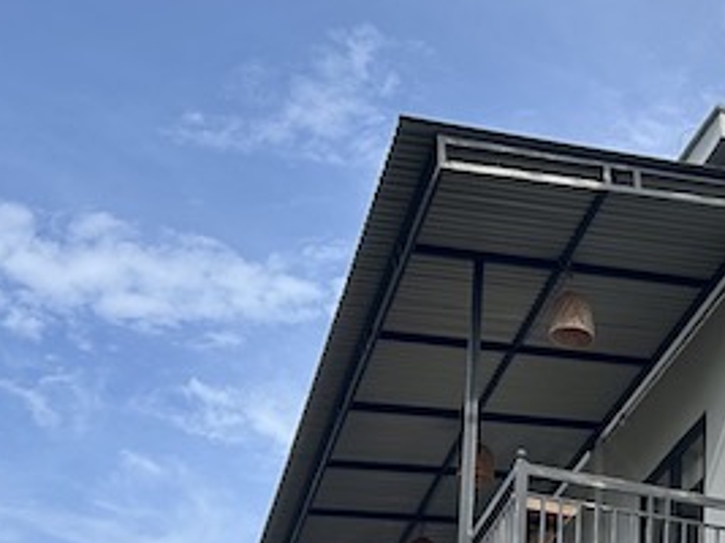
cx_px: 834
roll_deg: +0.1
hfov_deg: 23.2
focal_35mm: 78
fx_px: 1633
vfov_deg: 17.2
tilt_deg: +10.0
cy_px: 790
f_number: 1.5
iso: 50
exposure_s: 1/2841
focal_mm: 5.7
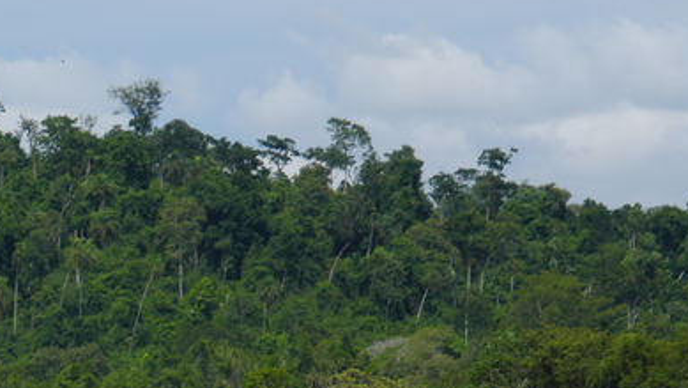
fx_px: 6441
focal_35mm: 353
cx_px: -449
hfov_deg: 6.0
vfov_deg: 3.4
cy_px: 609
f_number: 10
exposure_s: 1/250
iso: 100
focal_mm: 82
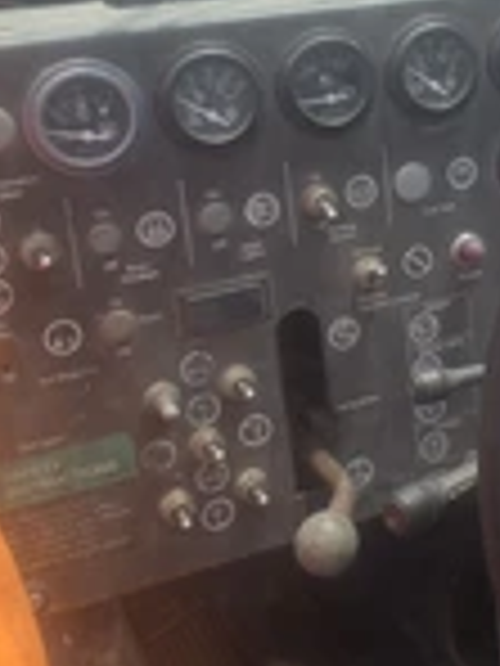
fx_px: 1194
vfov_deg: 31.0
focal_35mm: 62
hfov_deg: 22.7
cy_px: 234
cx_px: 509
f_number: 1.7
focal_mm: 6.3
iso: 25
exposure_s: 1/359
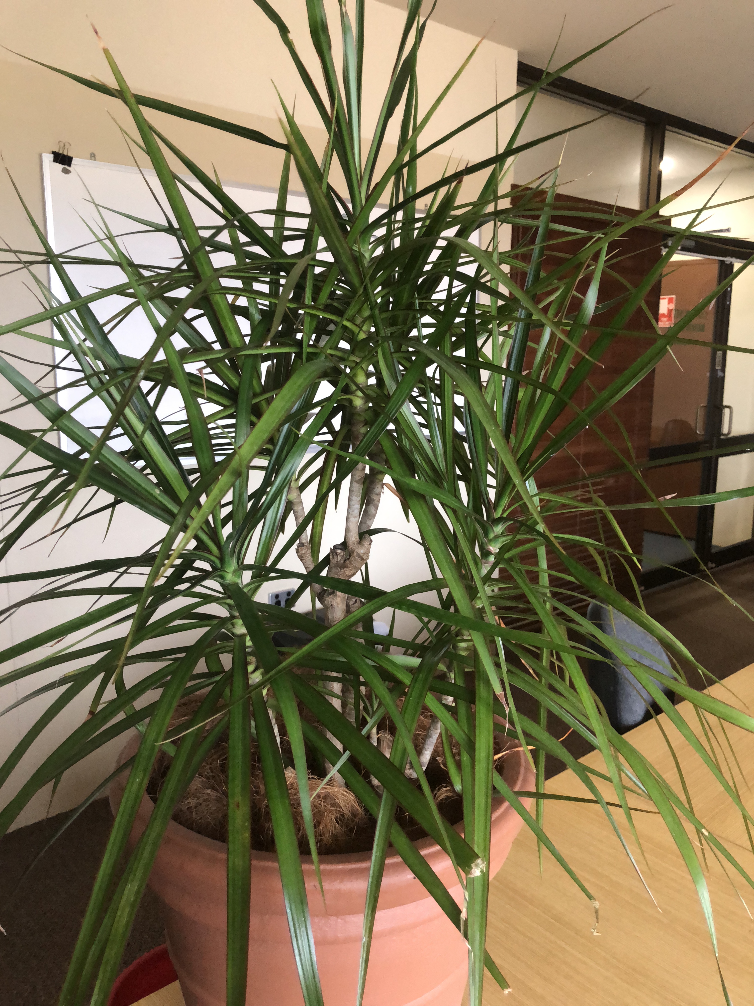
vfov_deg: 61.7
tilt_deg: -11.3
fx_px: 842
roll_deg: +0.7
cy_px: 503
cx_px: 377
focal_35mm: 29
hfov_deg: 48.2
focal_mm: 3.99
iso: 320
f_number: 1.8
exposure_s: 1/50
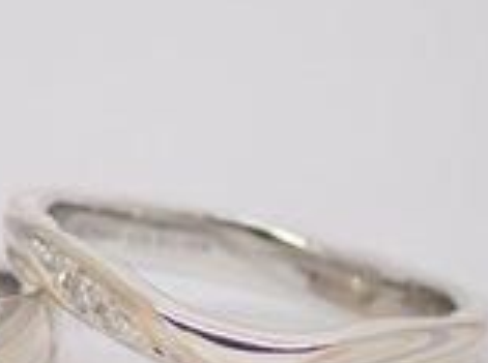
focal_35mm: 221
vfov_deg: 6.7
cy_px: 334
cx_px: 6
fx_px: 3108
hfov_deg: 8.9
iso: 200
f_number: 4.1
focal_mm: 13.65
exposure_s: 1/100
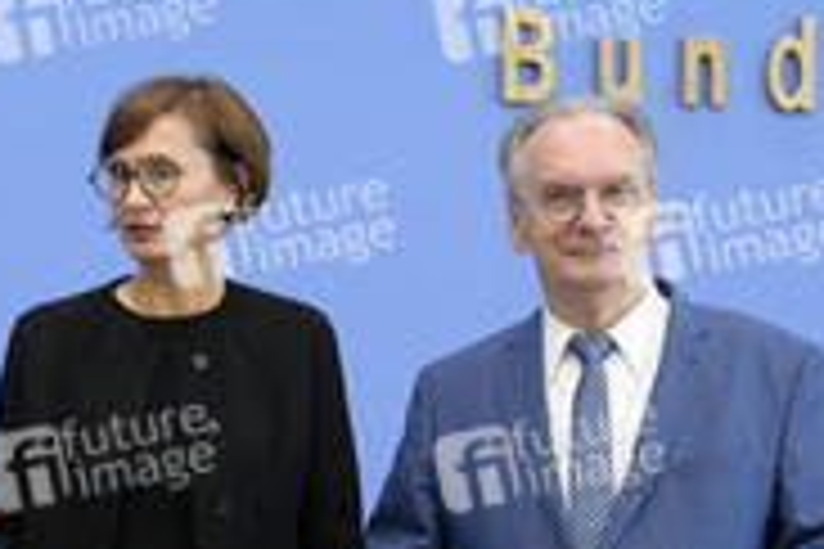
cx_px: 160
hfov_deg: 28.6
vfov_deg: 19.1
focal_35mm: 69
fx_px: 1579
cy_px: 572
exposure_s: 1/500
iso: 5000
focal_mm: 28
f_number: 5.6
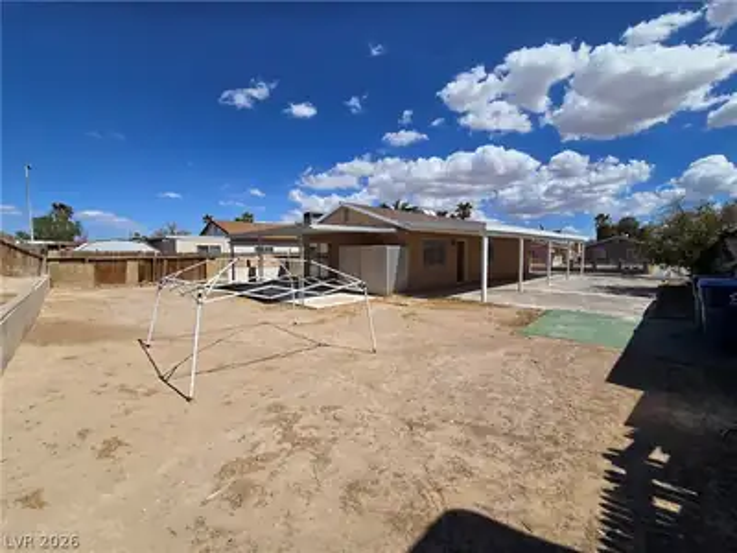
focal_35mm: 13
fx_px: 277
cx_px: 368
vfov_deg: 89.9
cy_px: 276
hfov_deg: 106.2
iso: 50
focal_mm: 2.2
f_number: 2.2
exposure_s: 1/4291
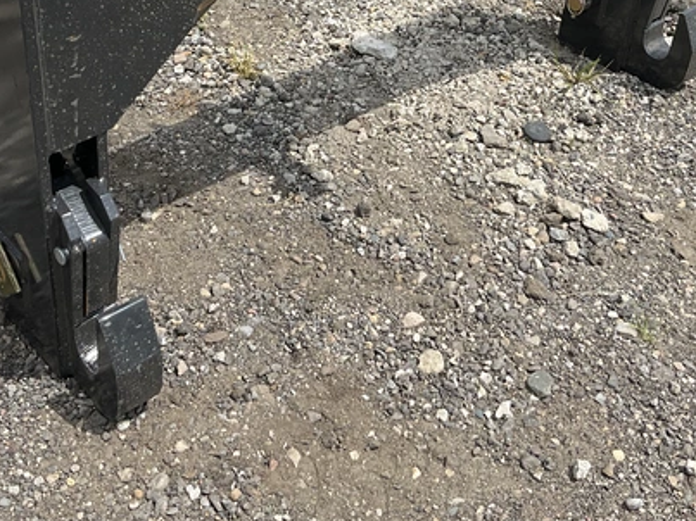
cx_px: 376
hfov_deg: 35.5
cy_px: 47
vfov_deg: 26.1
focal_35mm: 54
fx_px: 1085
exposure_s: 1/1451
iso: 25
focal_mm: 3
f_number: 1.8
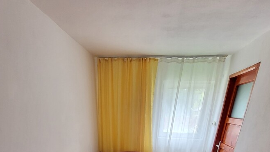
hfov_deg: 81.1
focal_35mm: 22
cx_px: 128
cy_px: 184
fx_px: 158
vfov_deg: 38.0
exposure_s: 1/50
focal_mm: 1.74
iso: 125
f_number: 2.2
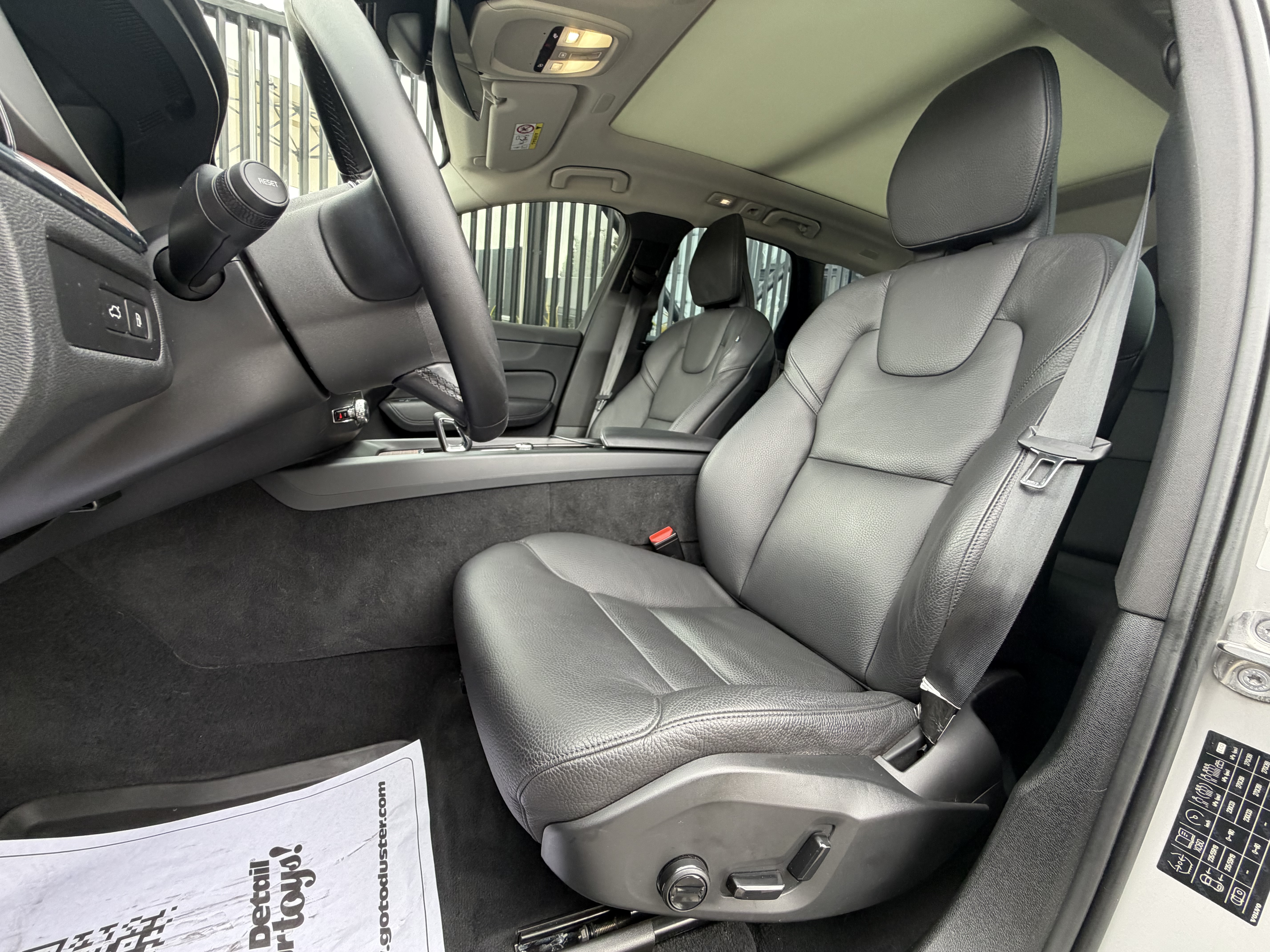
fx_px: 514
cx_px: 635
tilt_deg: -7.8
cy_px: 476
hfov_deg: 102.1
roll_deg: -5.5
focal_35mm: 14
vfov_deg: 85.7
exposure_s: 1/121
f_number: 2.2
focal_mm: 2.22
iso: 200
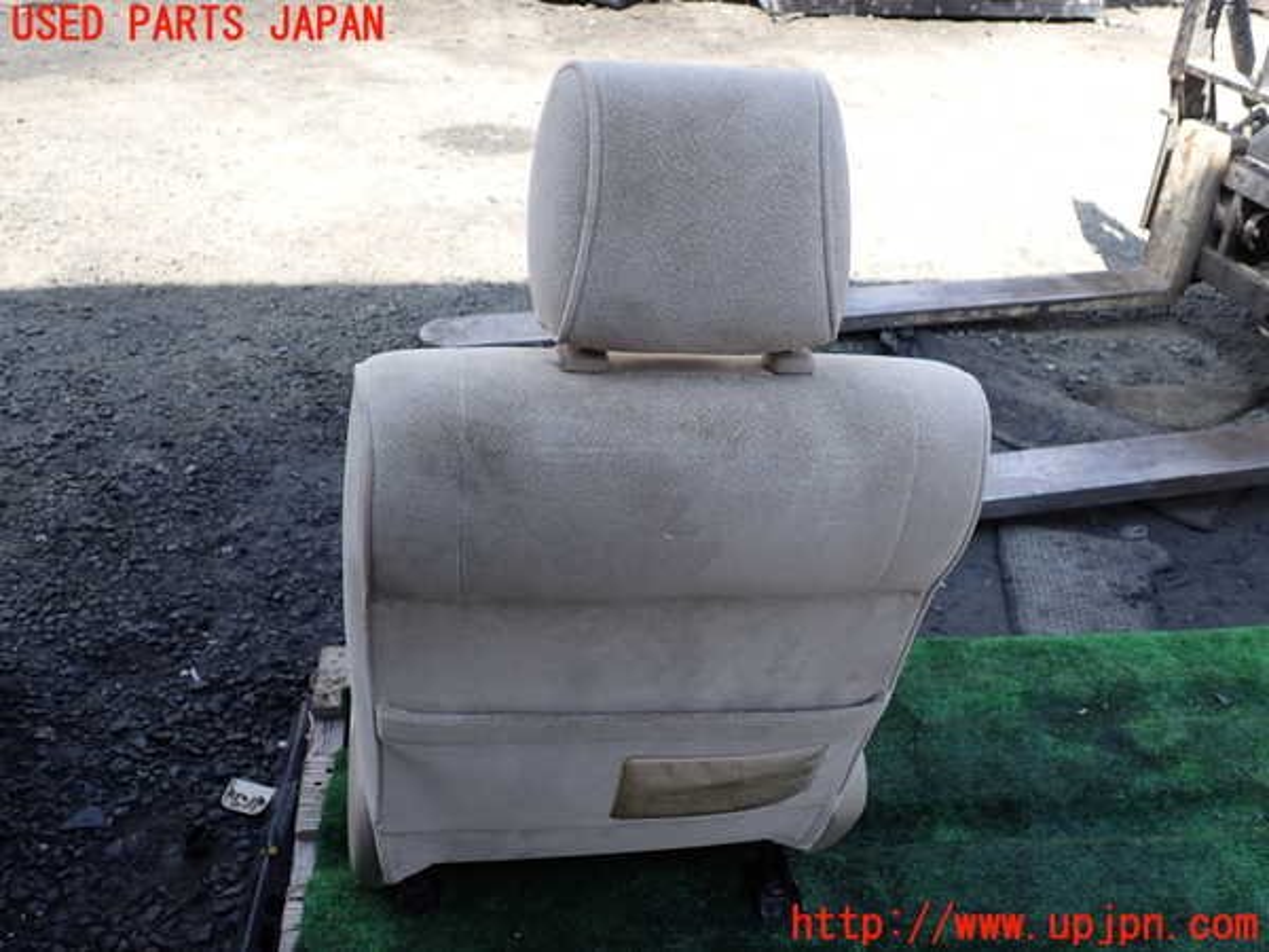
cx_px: 634
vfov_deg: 46.8
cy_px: 476
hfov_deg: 60.0
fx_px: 1100
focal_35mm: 30
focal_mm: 5.4
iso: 100
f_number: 3.2
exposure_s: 1/250
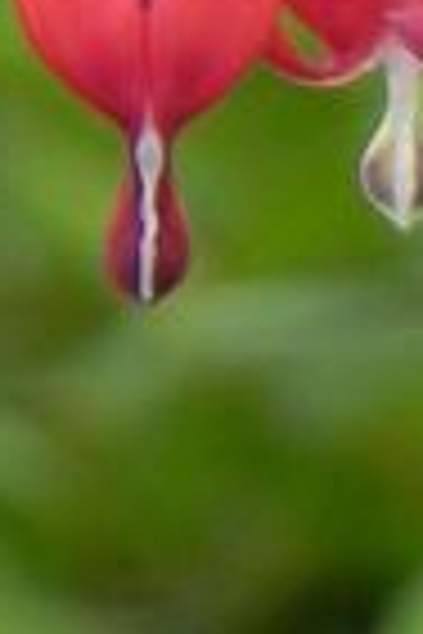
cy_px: 1120
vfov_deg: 1.2
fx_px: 30295
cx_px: 677
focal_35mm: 1719
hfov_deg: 0.8
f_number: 5
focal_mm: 51.8
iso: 160
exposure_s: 1/160
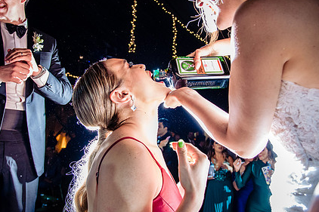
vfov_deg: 39.8
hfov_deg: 57.2
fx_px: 292
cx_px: 152
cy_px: 89
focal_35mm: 33
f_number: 5
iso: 2000
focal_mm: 24
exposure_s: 1/125
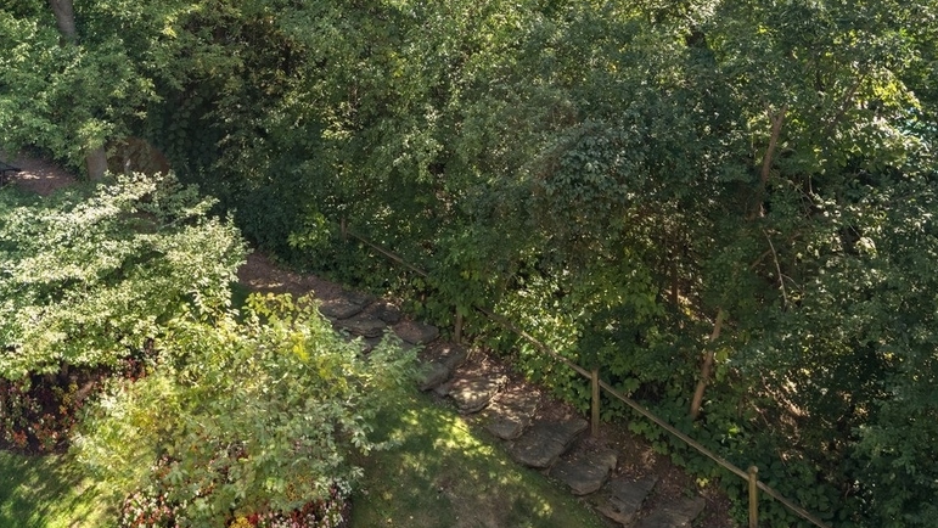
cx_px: 336
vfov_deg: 12.1
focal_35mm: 99
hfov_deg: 21.5
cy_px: 12
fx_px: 2463
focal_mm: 45
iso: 64
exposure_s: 1/20
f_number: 11
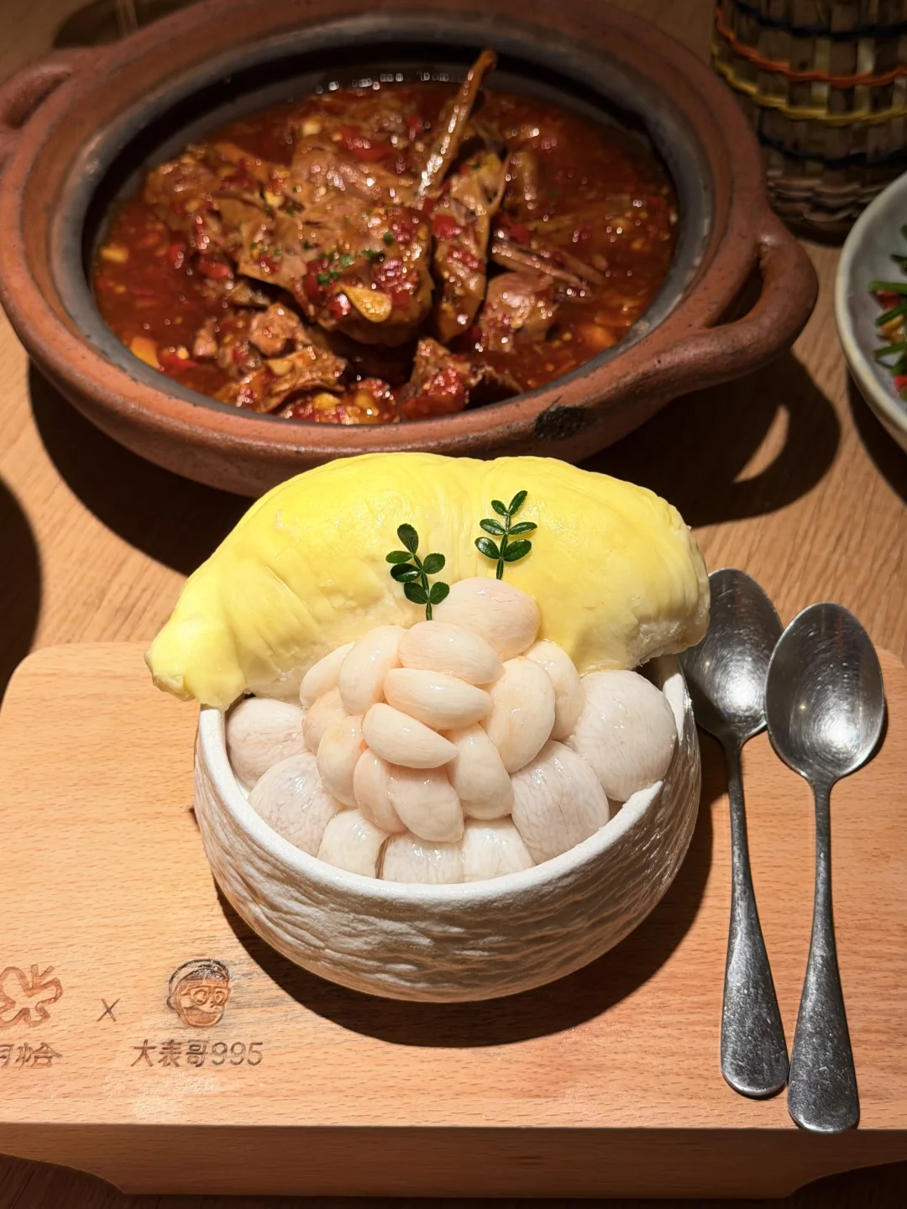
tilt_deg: -50.5
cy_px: 604
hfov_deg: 30.3
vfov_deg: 39.7
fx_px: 1677
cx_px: 454
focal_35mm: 48
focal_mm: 6.76
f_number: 1.78
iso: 50
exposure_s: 1/100
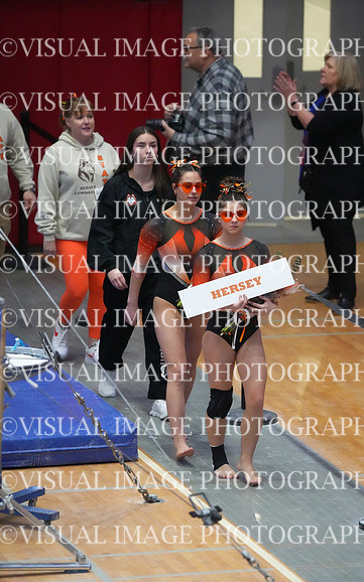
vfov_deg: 6.8
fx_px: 4875
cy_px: 291
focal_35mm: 307
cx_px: 193
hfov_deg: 4.3
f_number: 3.5
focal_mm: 300
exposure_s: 1/1600
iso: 20000
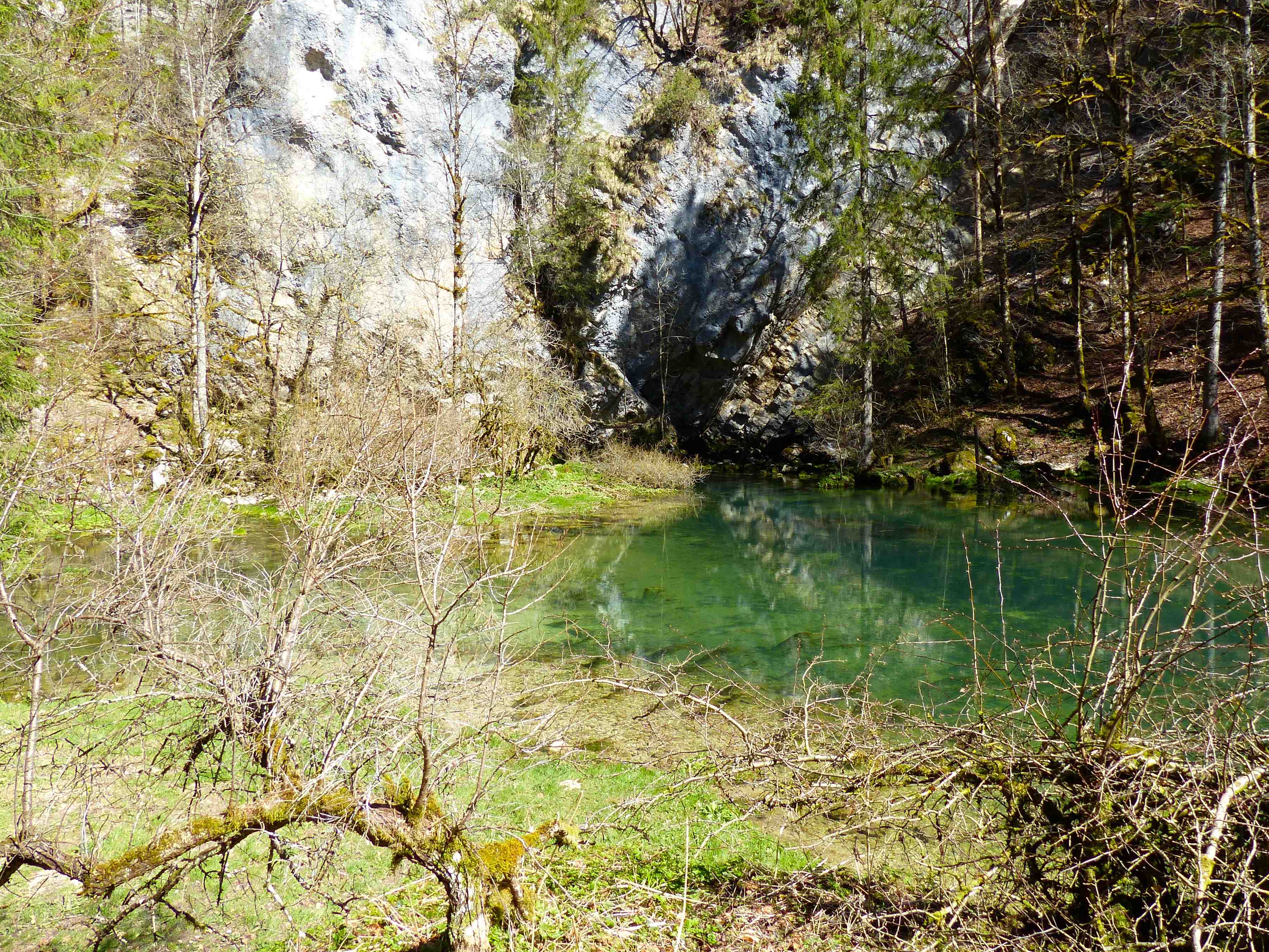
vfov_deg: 48.2
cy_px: 447
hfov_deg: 61.6
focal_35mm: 29
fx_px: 1063
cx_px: 672
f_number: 4
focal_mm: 4.5
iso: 100
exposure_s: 1/320
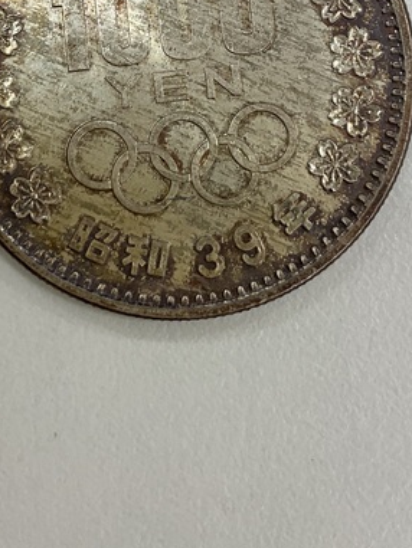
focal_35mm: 65
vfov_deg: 28.8
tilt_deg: -83.9
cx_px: 169
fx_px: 1031
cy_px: 65
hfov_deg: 22.6
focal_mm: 3
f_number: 1.8
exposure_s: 1/120
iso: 25
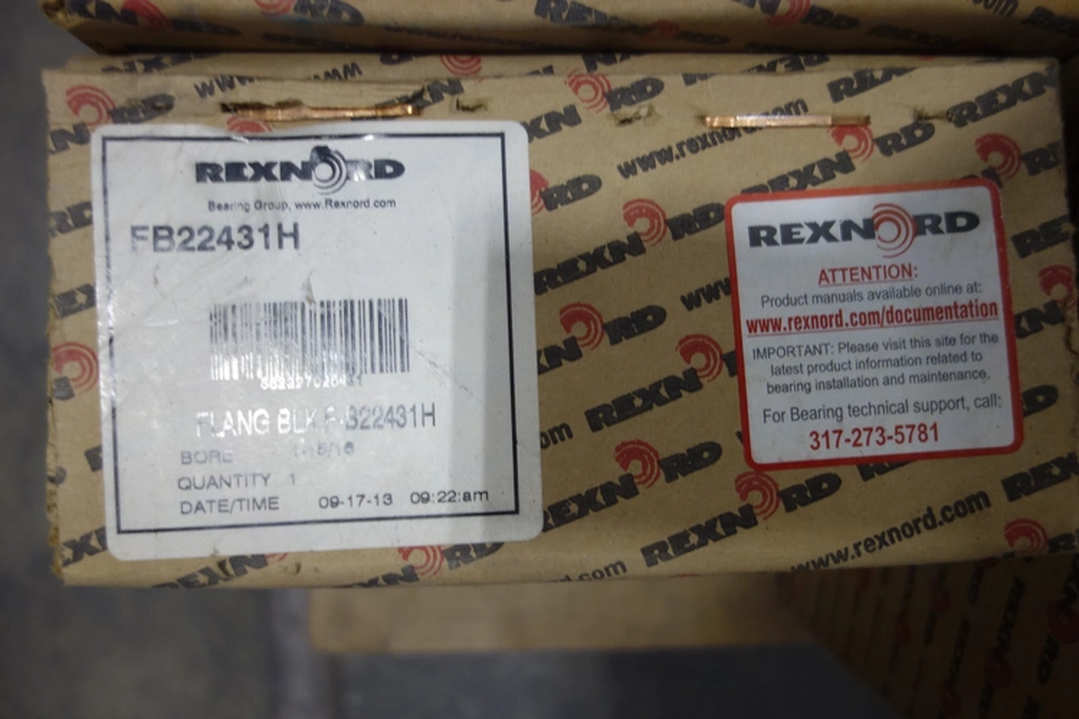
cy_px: 360
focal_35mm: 28
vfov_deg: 46.4
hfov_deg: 65.5
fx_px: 839
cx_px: 540
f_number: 1.8
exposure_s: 1/60
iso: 125
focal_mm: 10.4
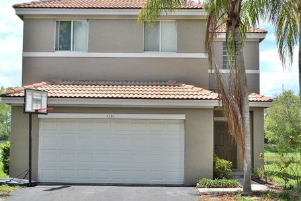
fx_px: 490
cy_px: 91
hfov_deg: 34.1
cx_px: 138
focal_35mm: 59
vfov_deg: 23.2
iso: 100
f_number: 8
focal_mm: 35
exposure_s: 1/250
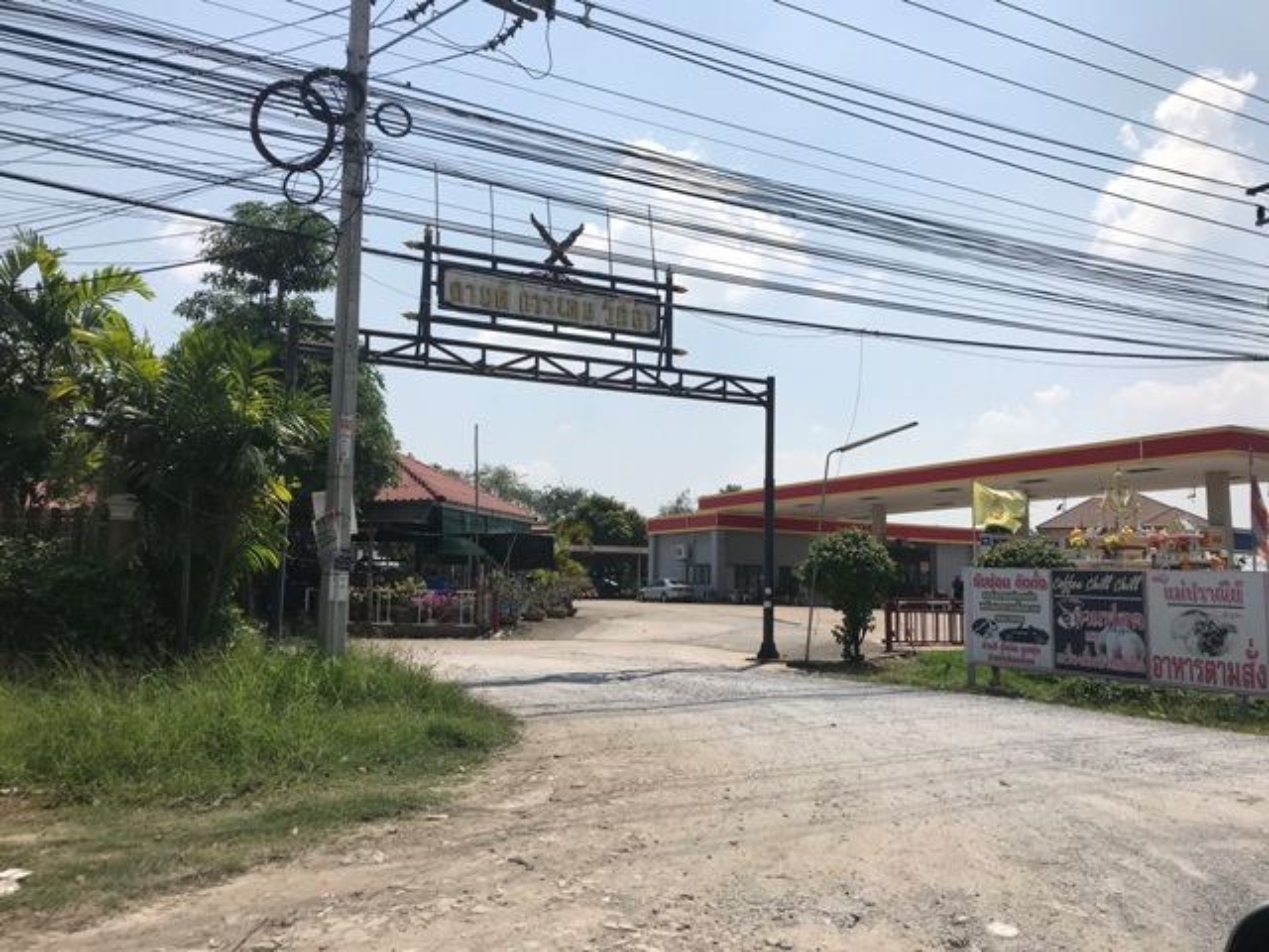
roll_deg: -0.6
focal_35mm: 28
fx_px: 1026
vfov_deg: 49.7
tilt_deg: +6.9
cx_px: 634
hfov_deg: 63.4
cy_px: 476
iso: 20
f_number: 1.8
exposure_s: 1/5051
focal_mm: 3.99
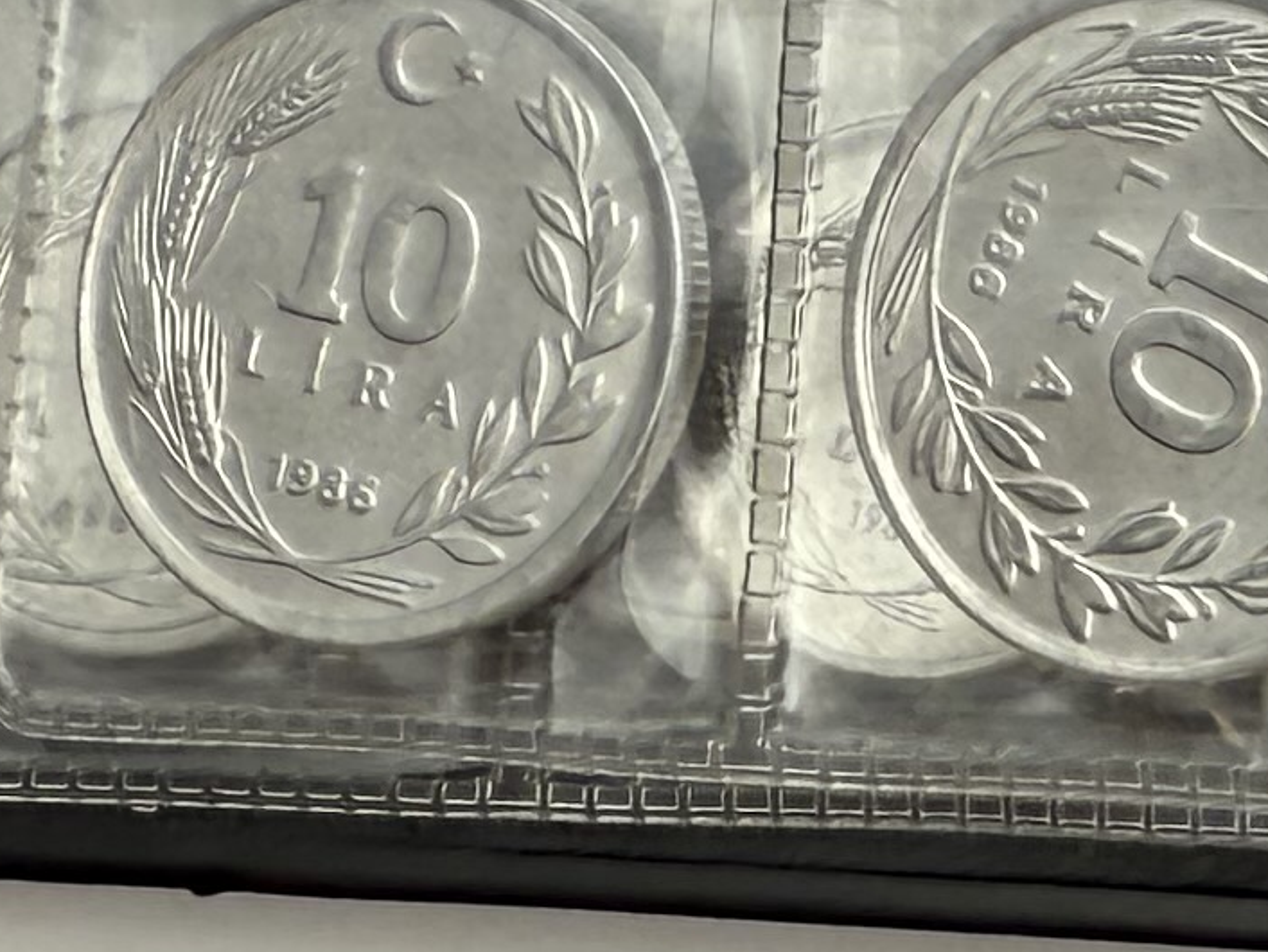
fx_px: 5020
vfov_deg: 10.2
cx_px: 2215
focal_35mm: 137
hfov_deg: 13.1
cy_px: -826
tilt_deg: -77.0
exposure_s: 1/250
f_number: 2.2
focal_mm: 2.22
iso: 40
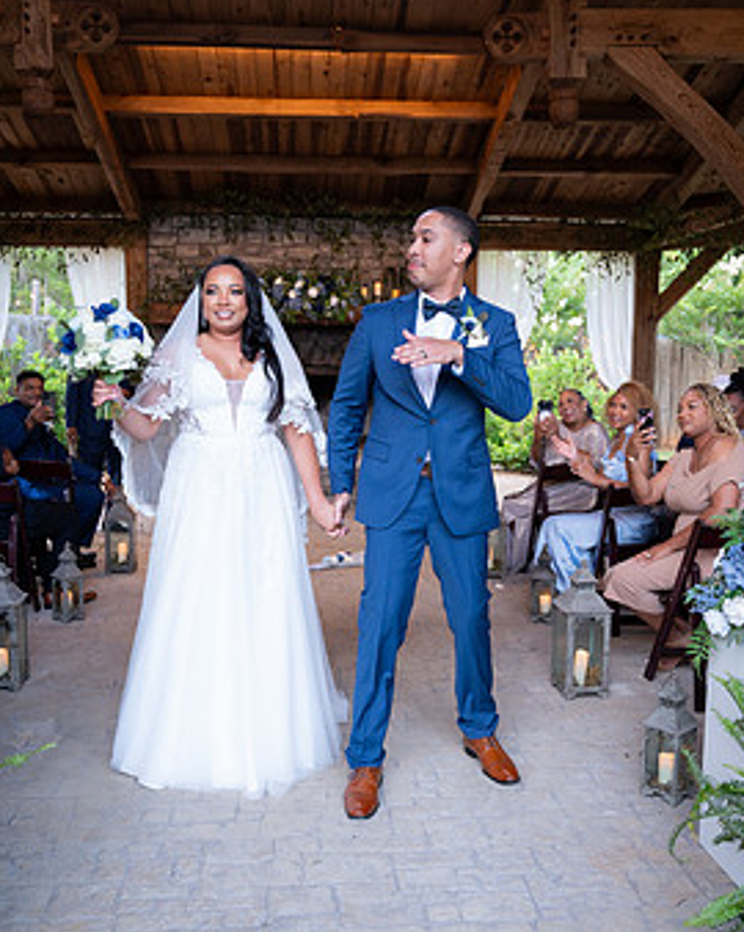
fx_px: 964
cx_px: 338
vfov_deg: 51.5
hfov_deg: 42.2
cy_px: 496
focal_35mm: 35
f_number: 4
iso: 1600
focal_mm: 28
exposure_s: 1/125
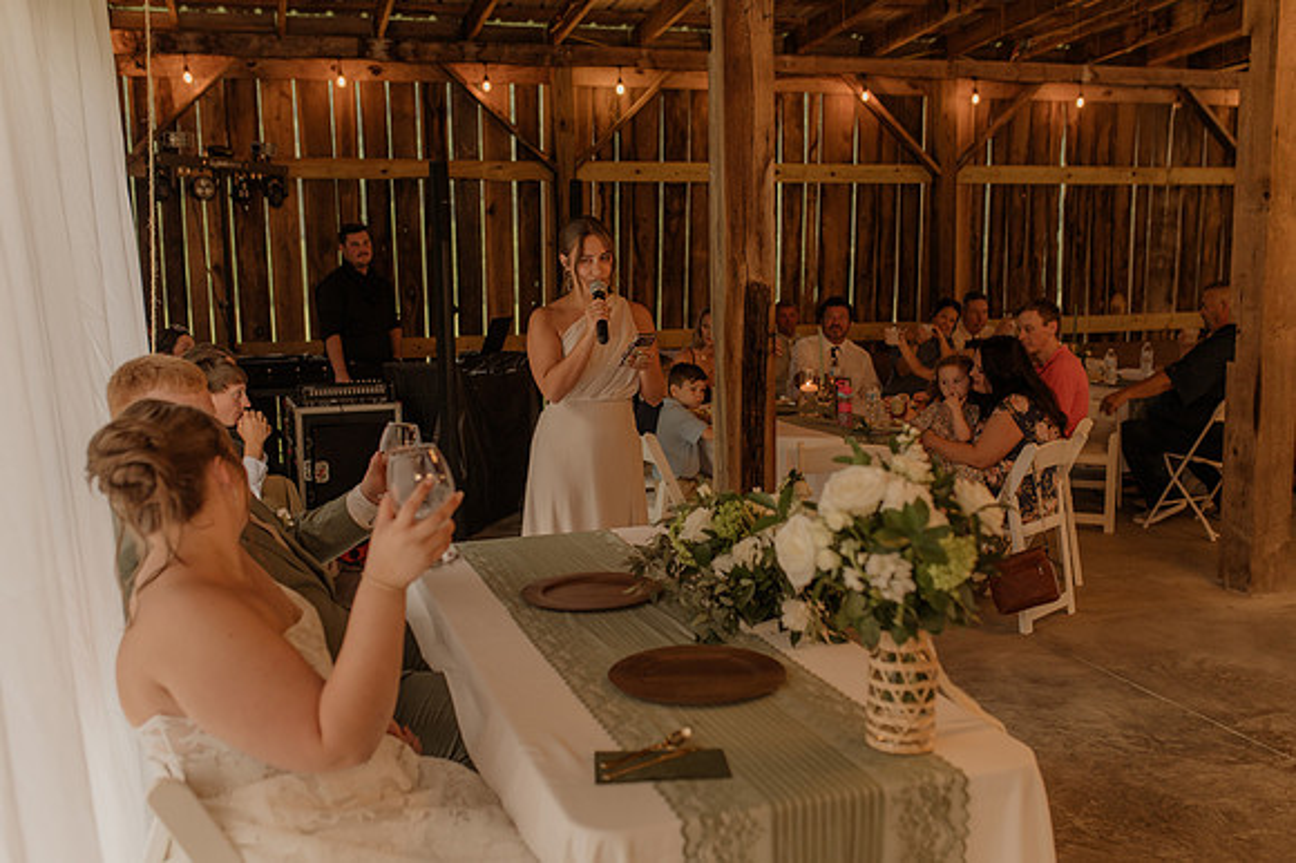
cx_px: 648
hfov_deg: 54.5
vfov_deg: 37.8
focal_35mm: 35
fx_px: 1259
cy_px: 432
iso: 640
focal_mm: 35
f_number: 2.5
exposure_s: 1/200
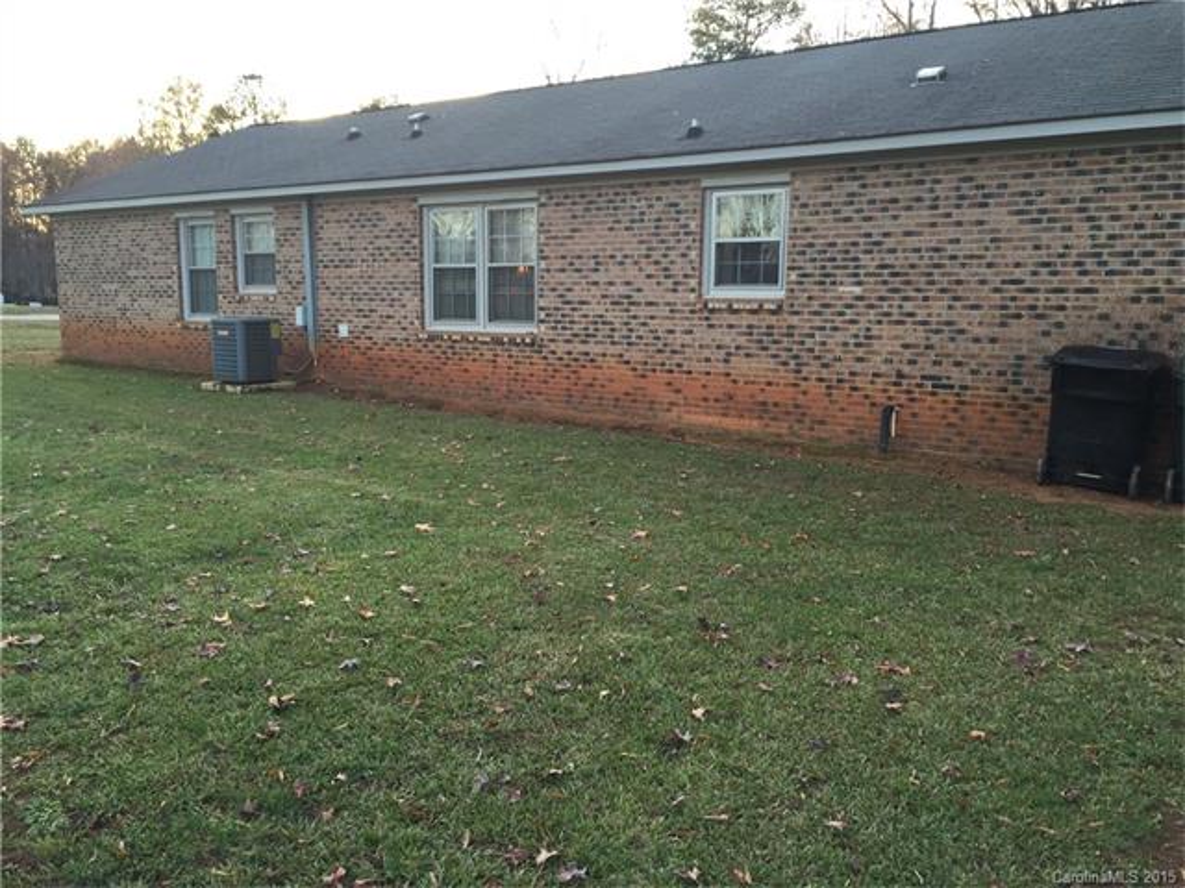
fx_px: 993
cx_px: 592
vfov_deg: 48.2
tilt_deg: -6.9
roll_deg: -2.9
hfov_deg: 61.7
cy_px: 444
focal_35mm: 29
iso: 50
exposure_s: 1/120
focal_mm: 4.15
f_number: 2.2
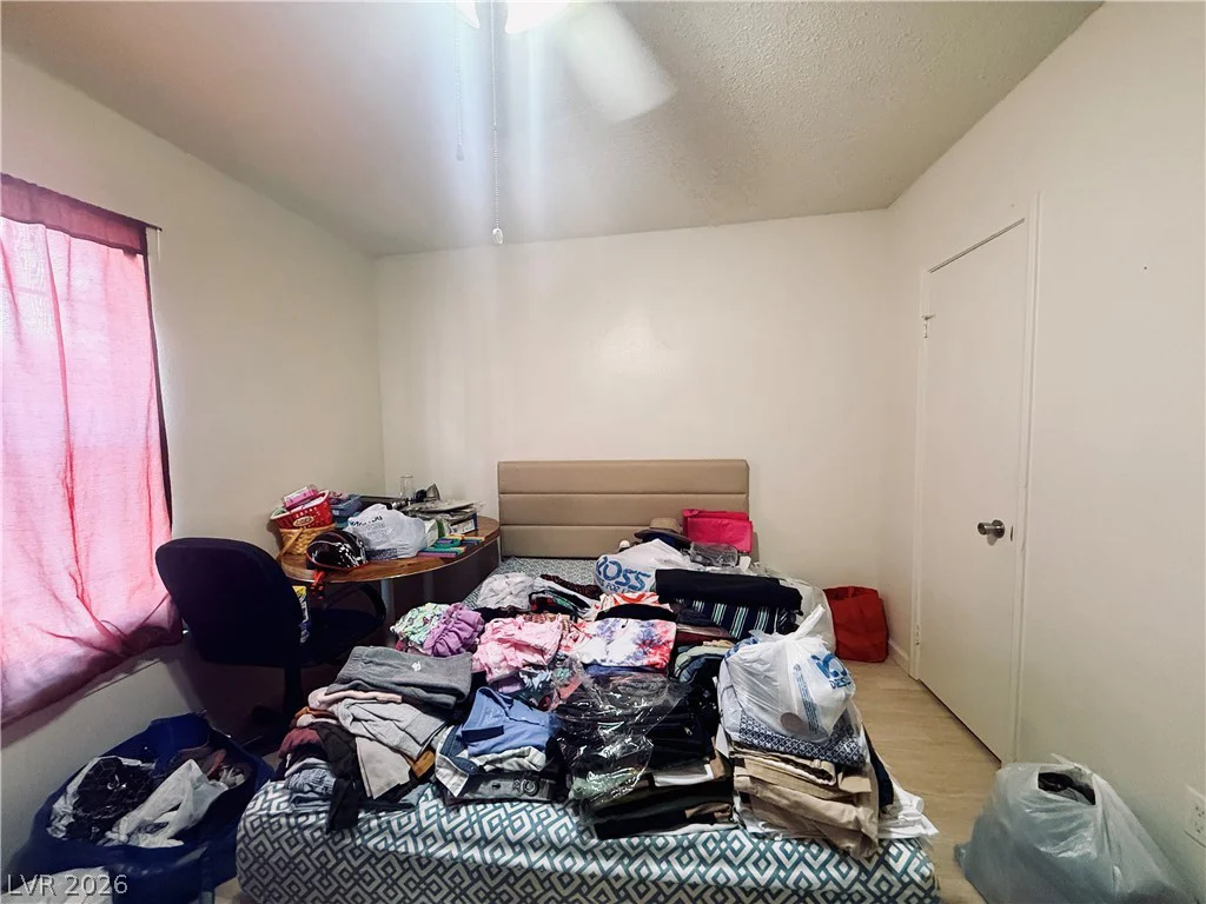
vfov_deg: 85.7
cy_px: 452
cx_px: 603
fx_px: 488
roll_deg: +1.2
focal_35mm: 14
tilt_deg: -3.1
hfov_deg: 102.1
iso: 640
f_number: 2.2
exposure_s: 1/60
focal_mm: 2.22
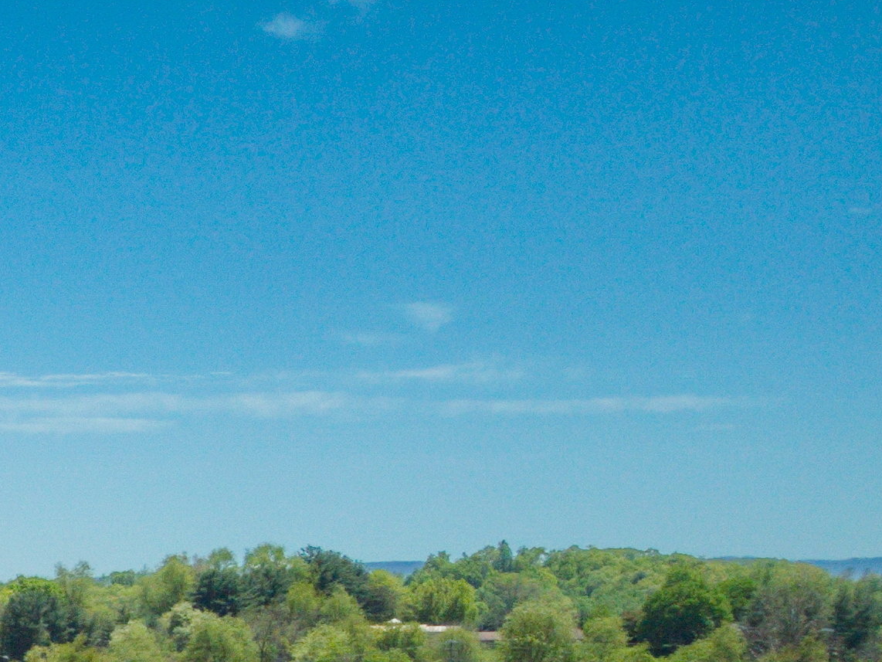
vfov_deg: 15.3
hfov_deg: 19.0
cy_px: 1153
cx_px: -587
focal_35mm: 85
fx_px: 2166
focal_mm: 4.5
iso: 100
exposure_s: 1/1480
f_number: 2.8
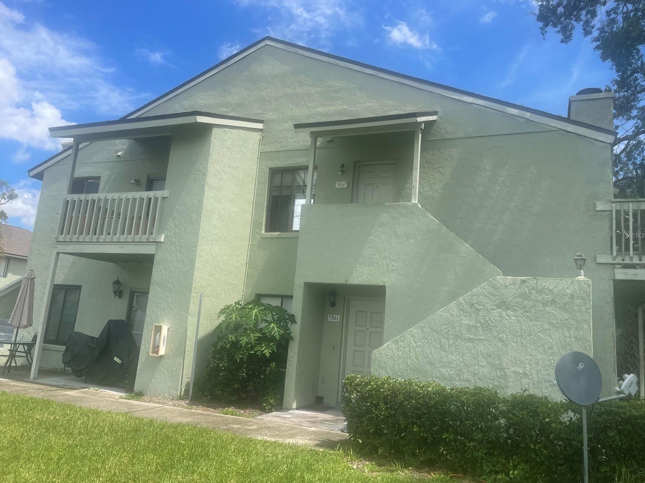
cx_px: 329
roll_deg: -3.9
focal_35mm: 27
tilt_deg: +10.6
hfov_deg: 65.3
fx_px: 503
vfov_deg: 51.4
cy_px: 234
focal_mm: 4.2
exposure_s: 1/2564
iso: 32
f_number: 1.6
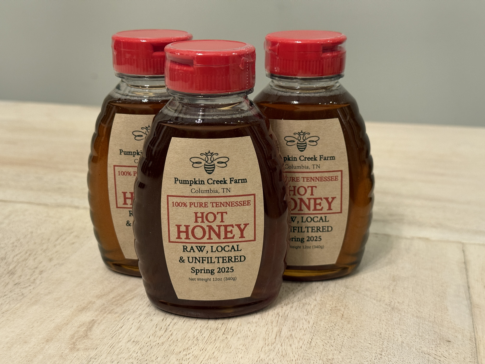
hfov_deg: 39.7
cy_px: 182
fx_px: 673
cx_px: 242
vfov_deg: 30.3
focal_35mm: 48
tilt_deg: -18.1
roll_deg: +0.1
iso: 200
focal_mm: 6.76
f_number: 1.78
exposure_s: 1/60
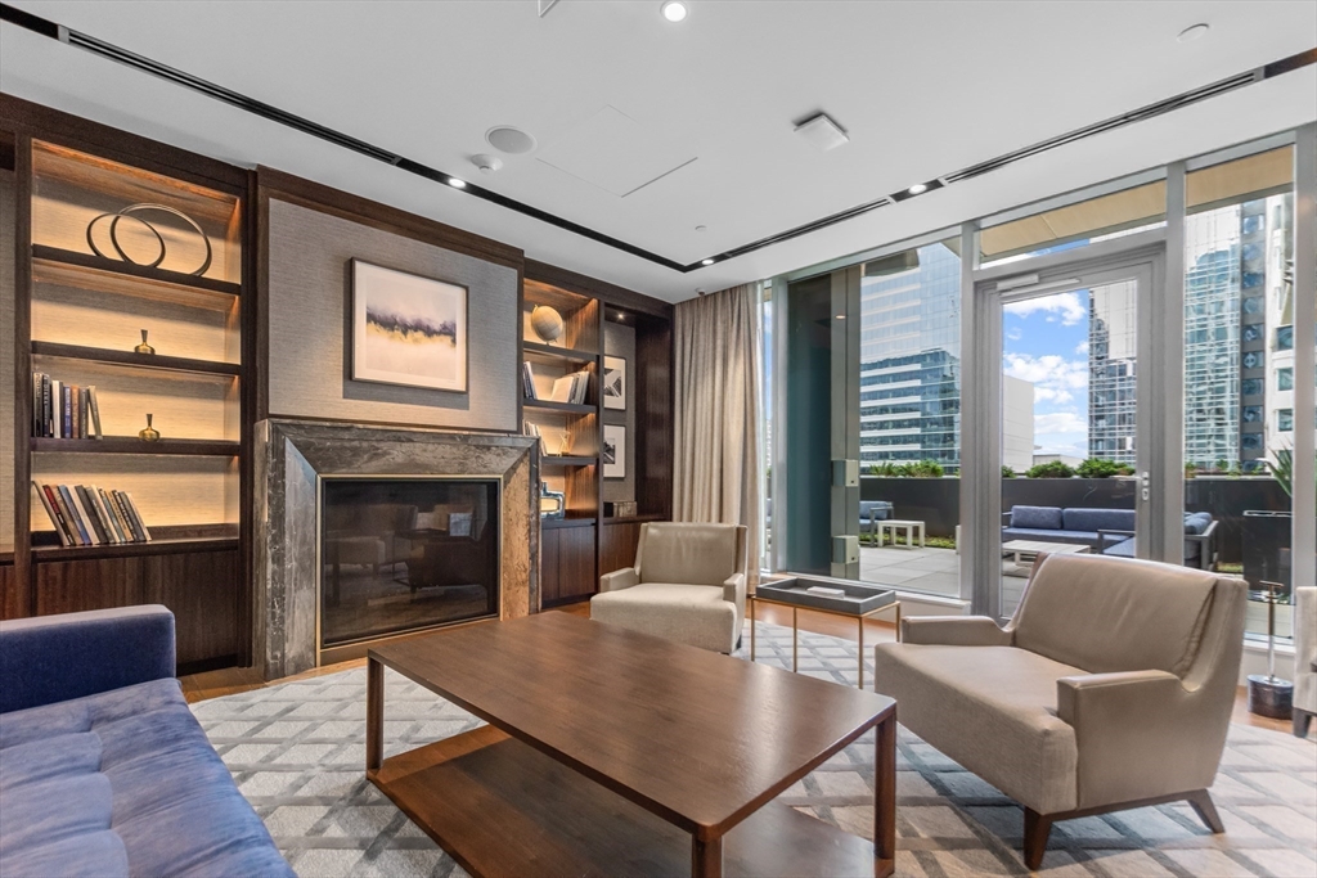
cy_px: 439
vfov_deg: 77.3
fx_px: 549
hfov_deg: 100.4
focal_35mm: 15
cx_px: 658
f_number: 5
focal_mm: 10
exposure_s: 1/80
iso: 500
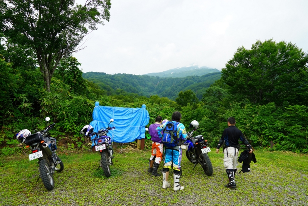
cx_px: 154
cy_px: 103
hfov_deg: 73.7
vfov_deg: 53.2
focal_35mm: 24
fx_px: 205
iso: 100
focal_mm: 24
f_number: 8
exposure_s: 1/100
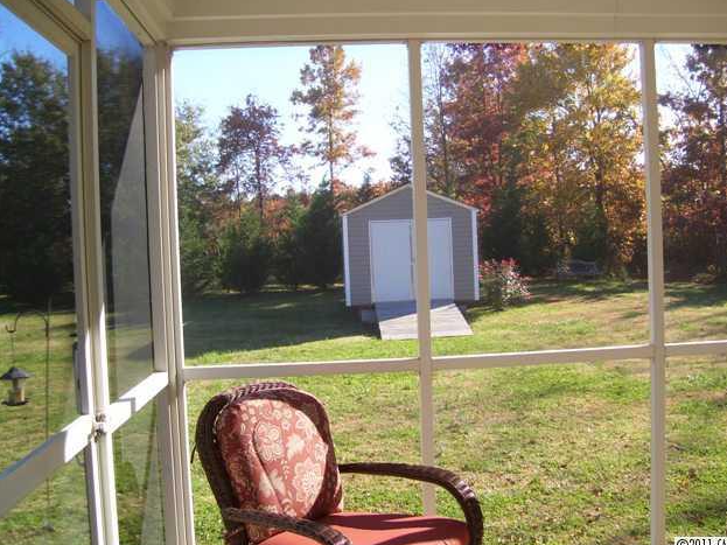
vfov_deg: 38.7
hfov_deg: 50.1
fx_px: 777
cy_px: 274
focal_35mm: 37
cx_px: 371
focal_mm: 6
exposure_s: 1/350
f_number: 2.7
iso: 80
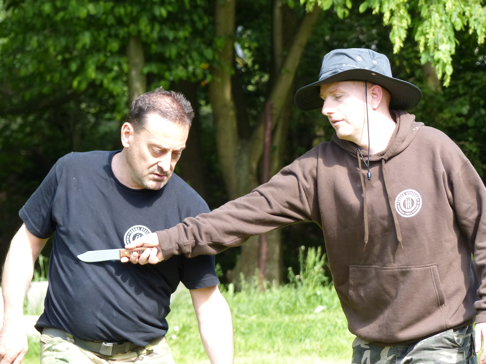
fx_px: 3847
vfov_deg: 5.4
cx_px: 243
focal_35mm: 274
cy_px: 182
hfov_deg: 7.2
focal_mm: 49.2
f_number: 2.8
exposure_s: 1/500
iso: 250
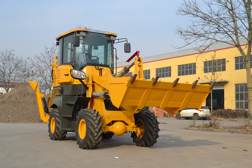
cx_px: 126
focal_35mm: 46
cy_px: 84
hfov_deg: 42.7
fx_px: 322
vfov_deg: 29.3
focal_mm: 30
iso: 100
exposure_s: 1/200
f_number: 7.1
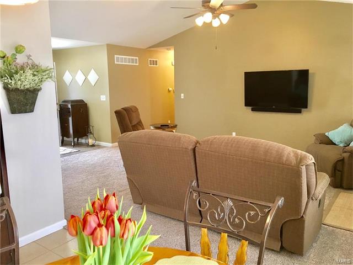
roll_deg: +1.0
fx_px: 296
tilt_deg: -9.0
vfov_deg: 48.2
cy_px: 132
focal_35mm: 29
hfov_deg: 61.7
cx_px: 176
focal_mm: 4.15
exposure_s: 1/30
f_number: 2.2
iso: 100
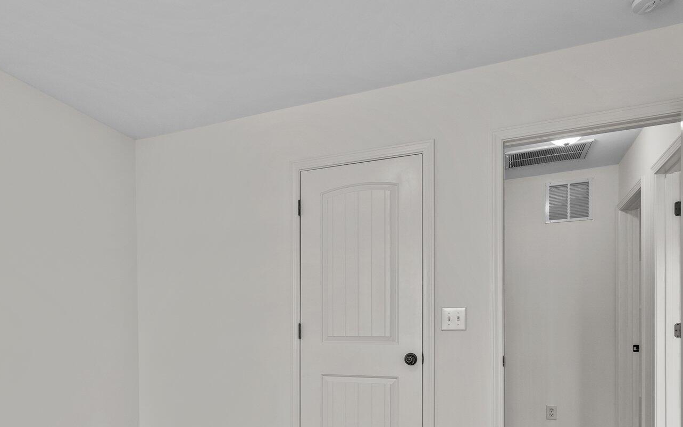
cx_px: 260
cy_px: 325
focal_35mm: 26
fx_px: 484
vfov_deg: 45.8
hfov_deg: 69.4
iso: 400
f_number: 8
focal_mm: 16
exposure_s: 1/6
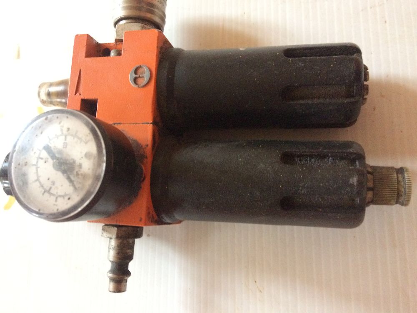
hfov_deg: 61.7
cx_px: 208
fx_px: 349
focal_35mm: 29
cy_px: 156
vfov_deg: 48.2
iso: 320
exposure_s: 1/17
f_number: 2.2
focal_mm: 4.15
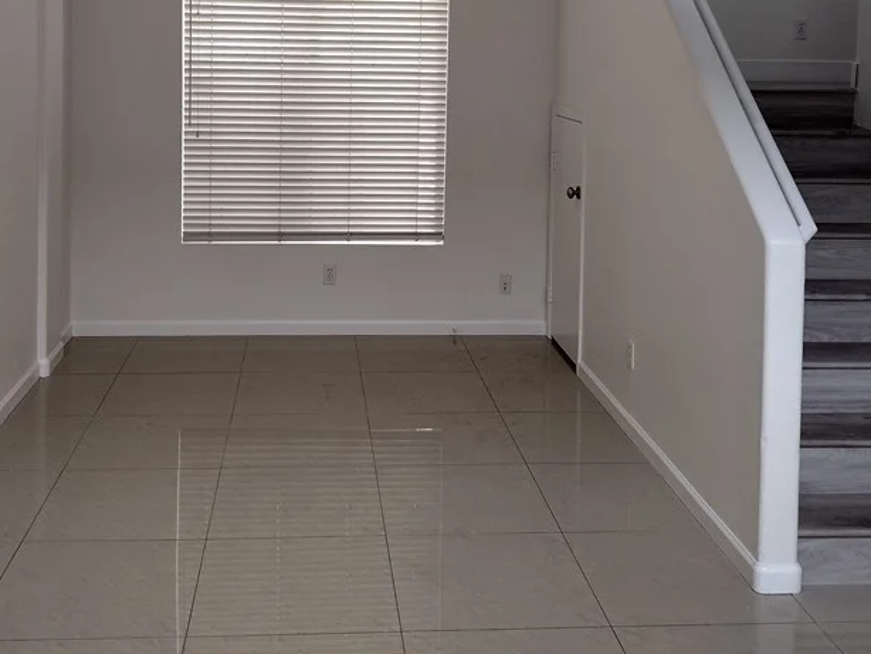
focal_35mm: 45
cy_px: 115
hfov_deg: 42.0
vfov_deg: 31.2
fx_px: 1133
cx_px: 377
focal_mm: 4.71
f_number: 1.7
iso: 100
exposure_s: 1/124
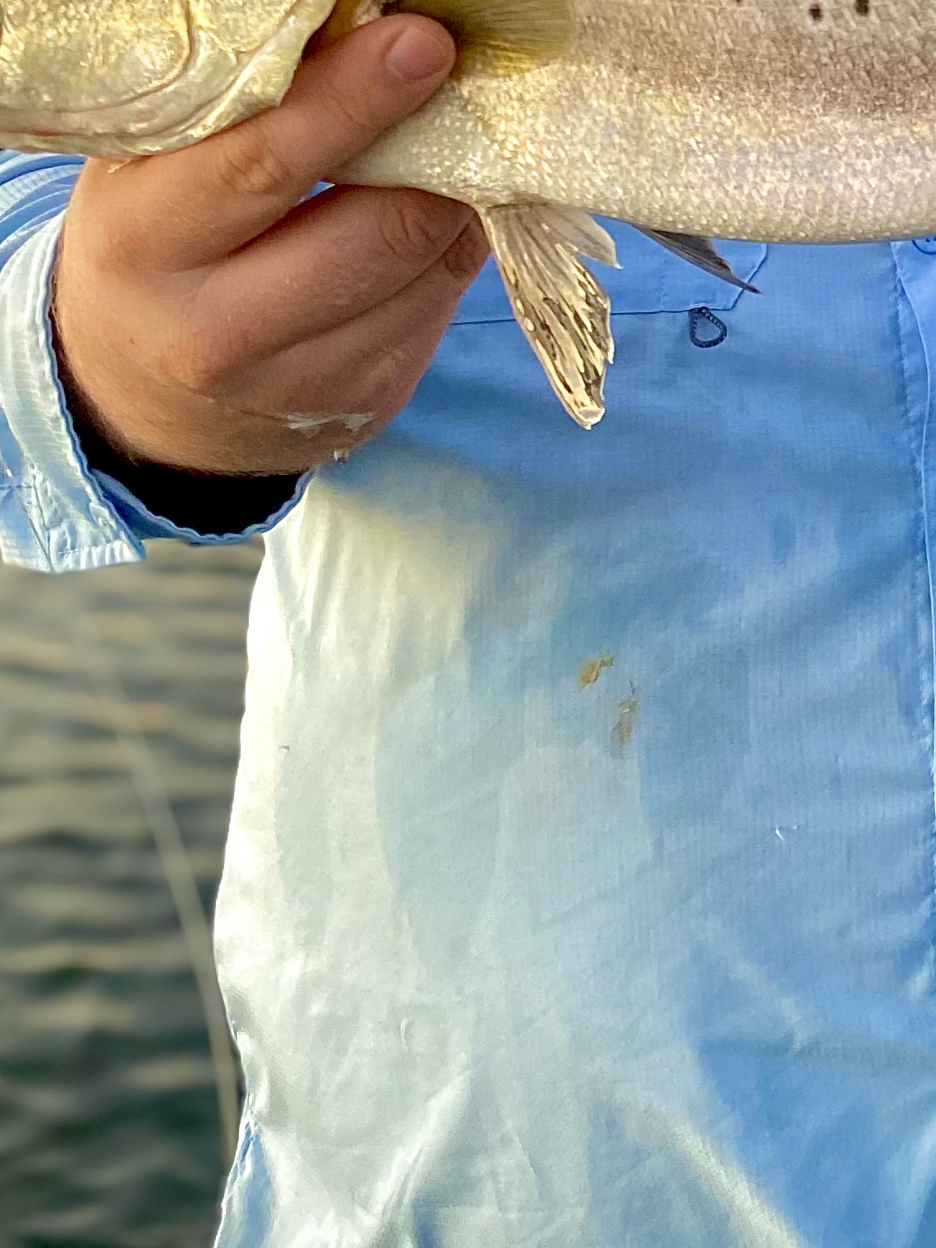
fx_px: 2488
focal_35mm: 69
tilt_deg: -4.5
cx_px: 918
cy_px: 30
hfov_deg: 20.7
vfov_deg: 26.8
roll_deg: +1.5
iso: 125
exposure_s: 1/81
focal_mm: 4.25
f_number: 1.8
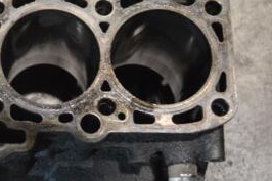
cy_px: 84
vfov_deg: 13.9
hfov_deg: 20.1
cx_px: -10
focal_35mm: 98
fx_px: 741
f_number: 4.5
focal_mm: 29
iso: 3200
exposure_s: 1/80
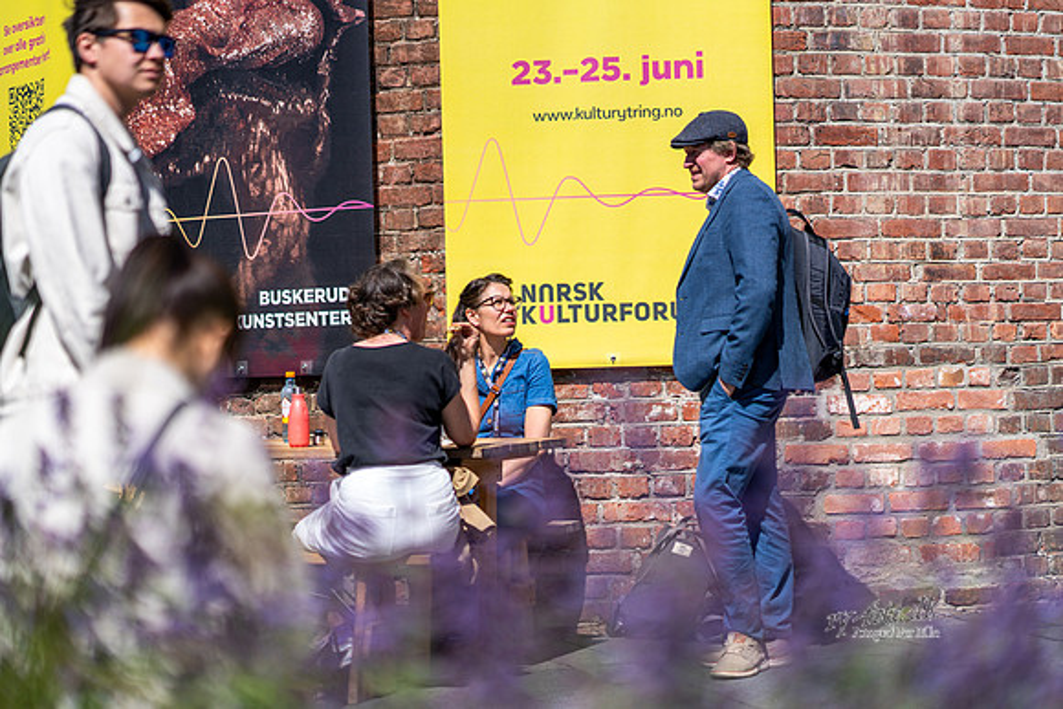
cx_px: 532
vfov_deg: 16.1
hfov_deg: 23.9
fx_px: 2510
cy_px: 354
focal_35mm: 85
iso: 50
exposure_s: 1/8000
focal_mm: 85
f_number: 1.4
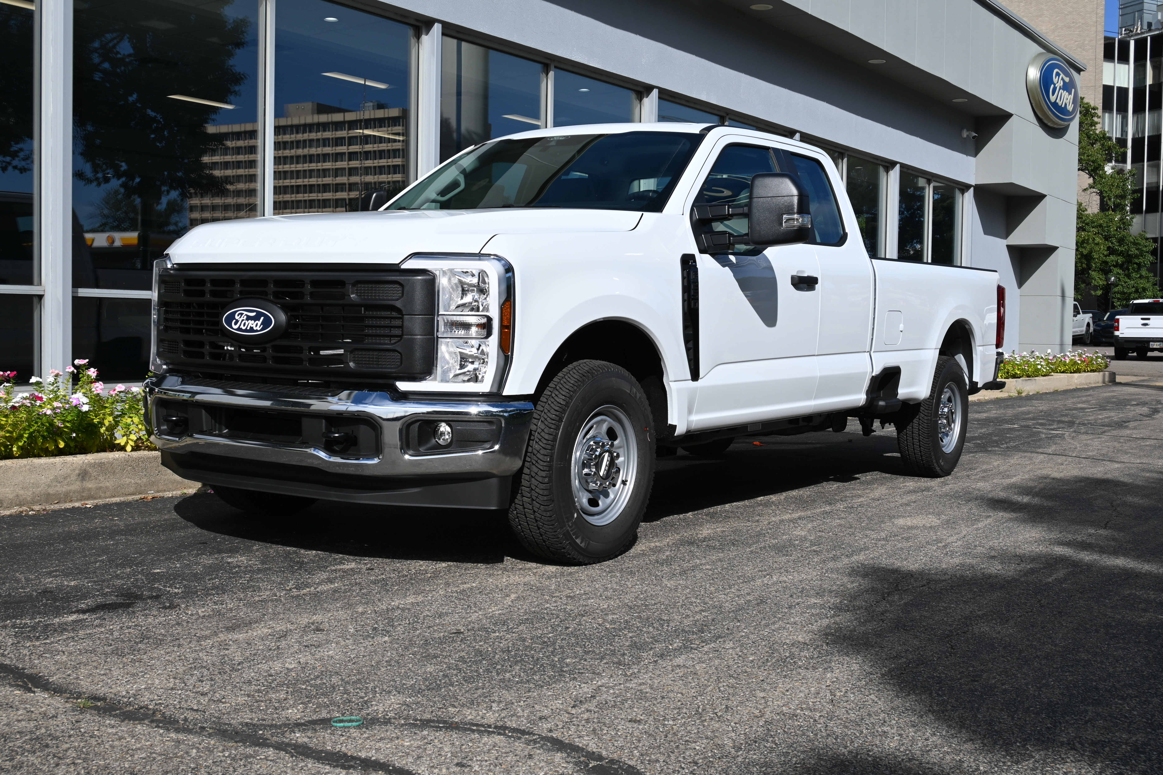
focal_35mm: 46
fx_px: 1478
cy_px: 388
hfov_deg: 43.0
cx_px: 582
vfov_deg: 29.4
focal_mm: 30.5
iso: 100
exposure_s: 1/500
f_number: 8
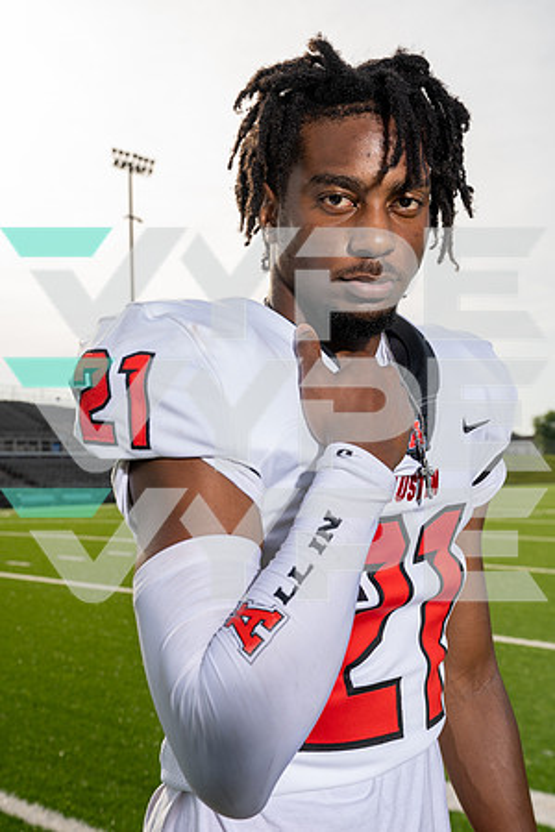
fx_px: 948
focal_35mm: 41
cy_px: 416
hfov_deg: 32.6
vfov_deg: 47.4
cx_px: 278
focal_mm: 41
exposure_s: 1/250
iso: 100
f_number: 6.3
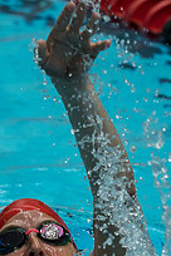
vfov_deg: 3.7
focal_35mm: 551
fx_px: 3926
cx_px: 38
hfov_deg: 2.5
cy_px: 238
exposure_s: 1/800
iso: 1250
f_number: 2.8
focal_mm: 120
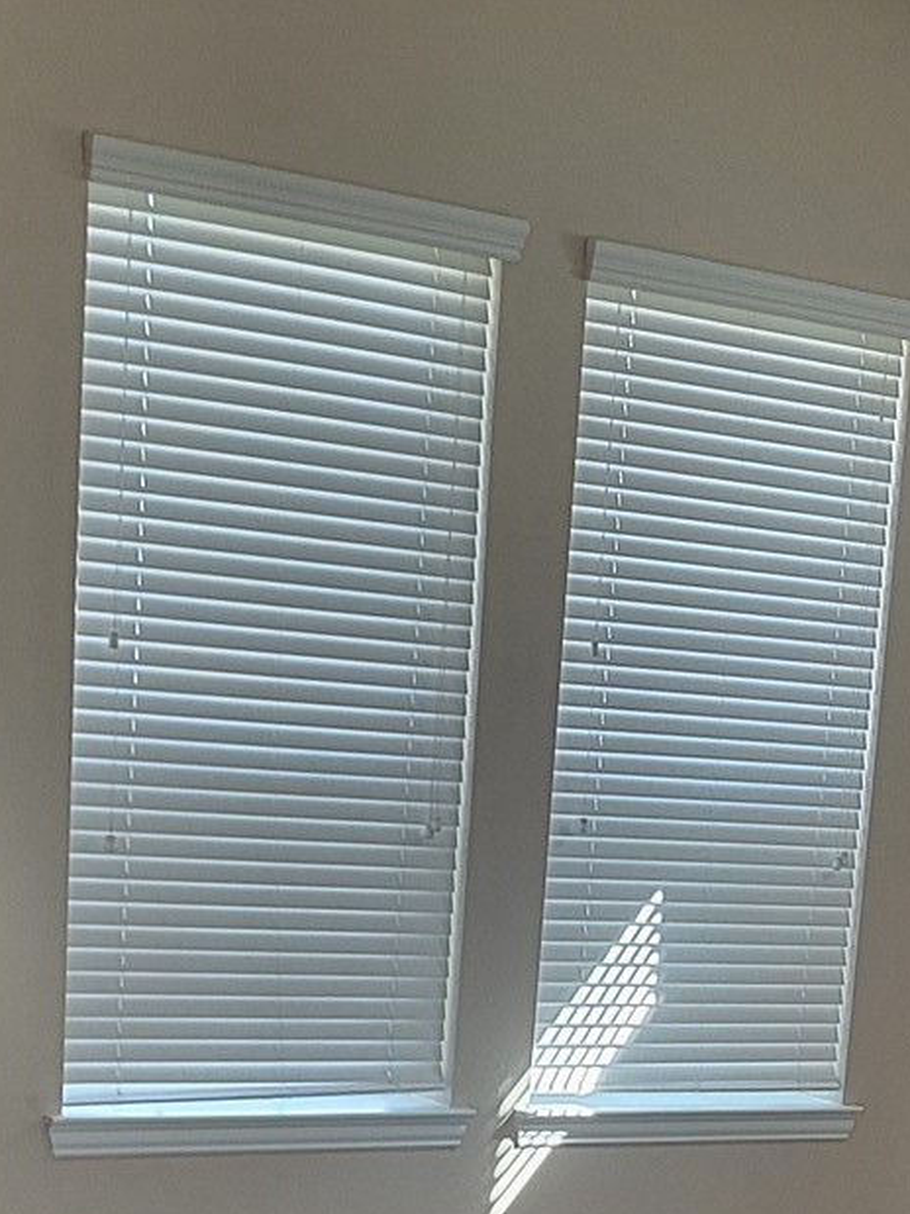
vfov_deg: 21.5
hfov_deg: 16.9
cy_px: 1363
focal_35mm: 86
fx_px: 3015
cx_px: 824
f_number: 1.8
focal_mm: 5.4
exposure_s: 1/120
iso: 250
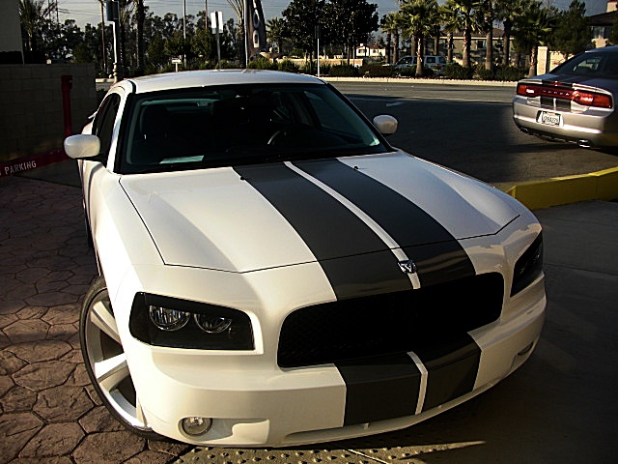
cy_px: 232
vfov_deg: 39.7
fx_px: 643
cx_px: 309
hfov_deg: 51.4
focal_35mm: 36
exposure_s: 1/640
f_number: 2.8
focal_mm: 6.3
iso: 50
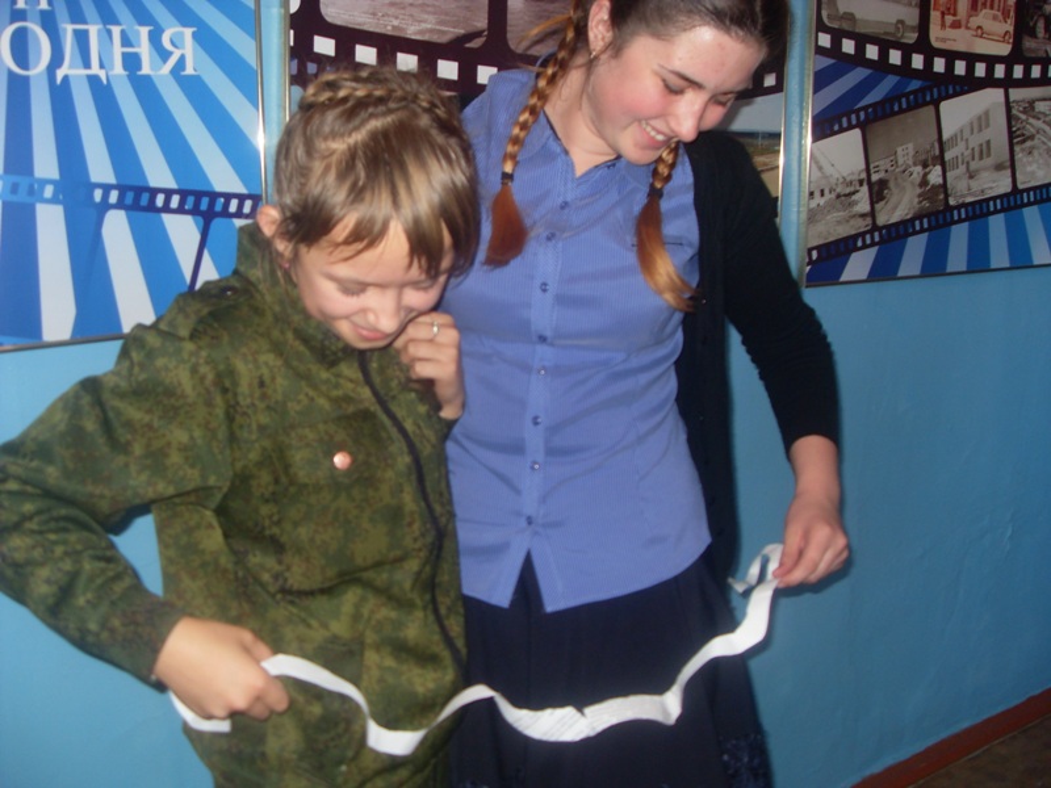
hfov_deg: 50.1
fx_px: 1123
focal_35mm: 37
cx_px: 526
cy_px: 394
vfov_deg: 38.7
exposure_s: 1/45
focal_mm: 6.3
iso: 100
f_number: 2.8
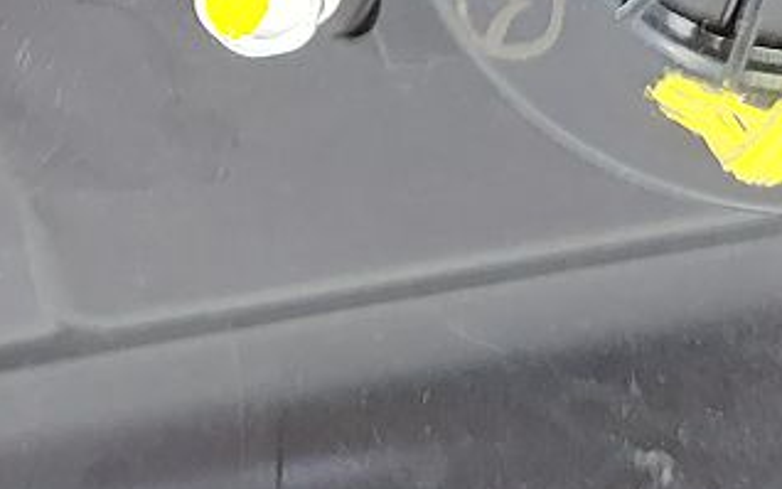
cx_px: 343
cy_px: -678
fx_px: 2366
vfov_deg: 10.3
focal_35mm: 111
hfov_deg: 18.8
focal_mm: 5.23
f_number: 1.8
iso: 400
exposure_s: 1/25
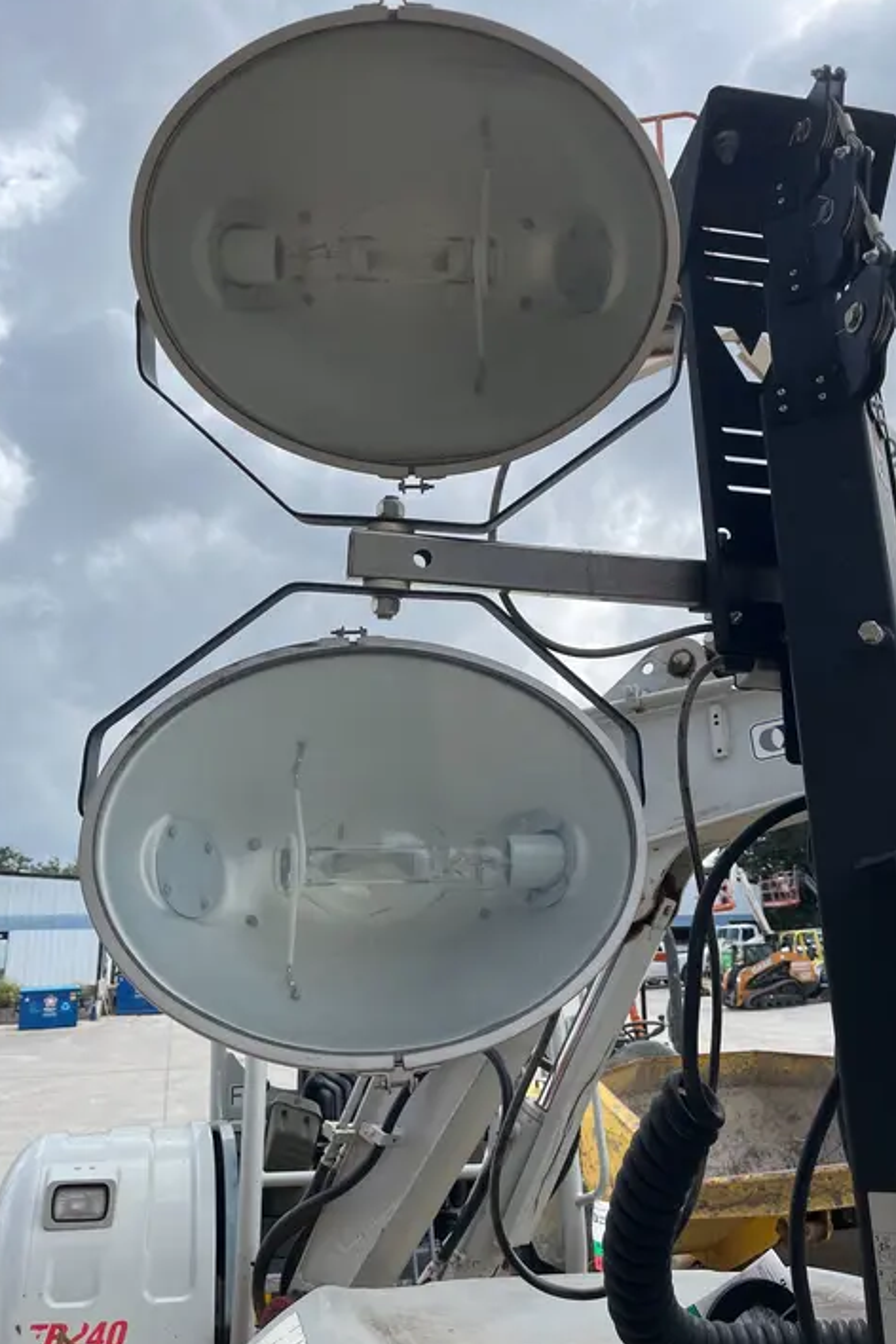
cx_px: 467
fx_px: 1045
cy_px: 654
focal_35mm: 28
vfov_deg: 65.5
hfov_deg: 46.4
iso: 50
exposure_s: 1/2222
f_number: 1.6
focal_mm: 5.1
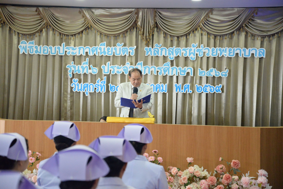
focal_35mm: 85
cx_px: 142
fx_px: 668
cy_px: 94
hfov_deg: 23.9
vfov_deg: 16.1
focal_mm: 85
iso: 6400
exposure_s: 1/320
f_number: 4.5
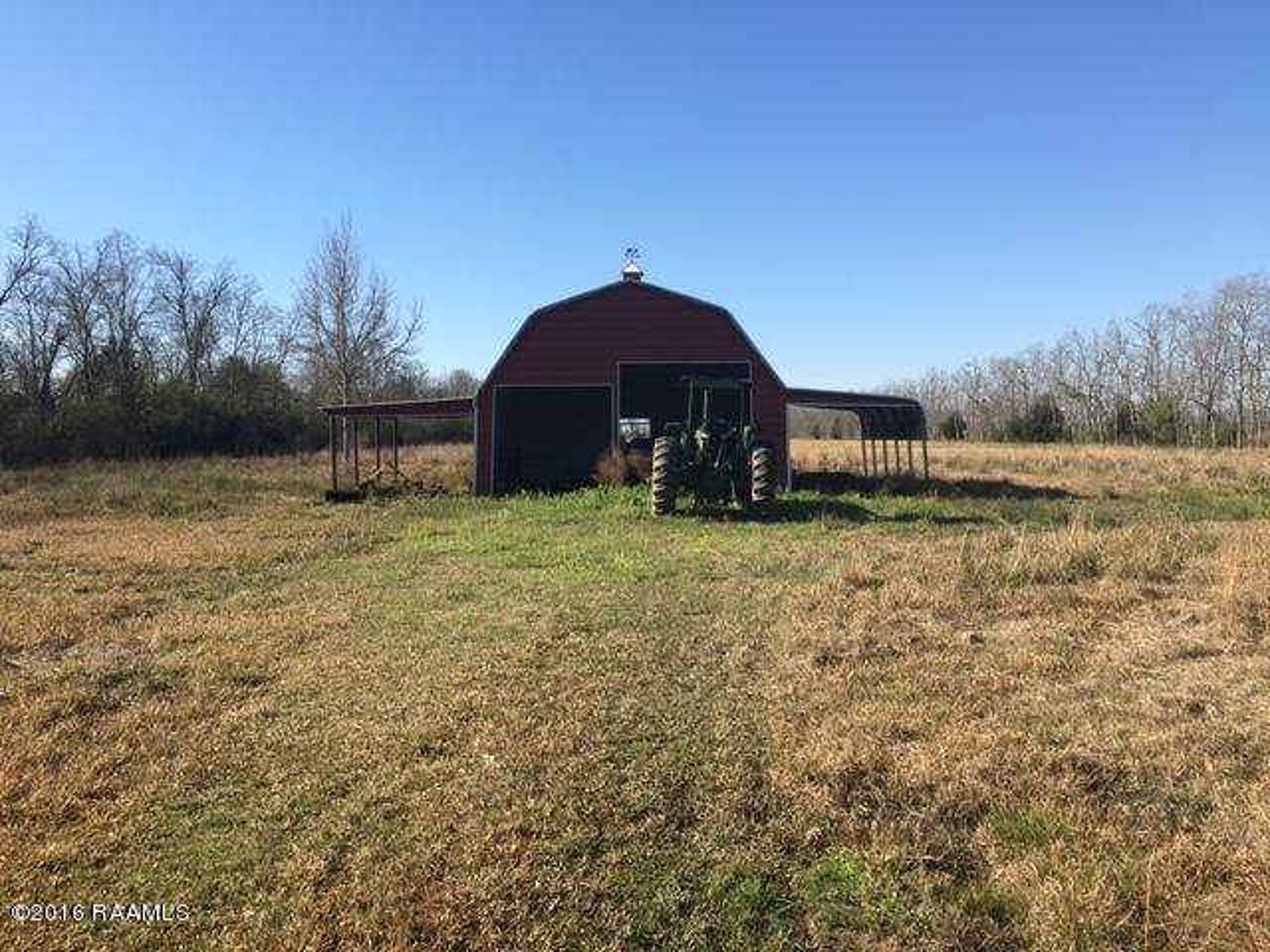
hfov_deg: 61.7
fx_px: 1064
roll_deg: +0.3
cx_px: 635
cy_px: 476
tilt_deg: -1.3
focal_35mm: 29
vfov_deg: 48.2
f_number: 2.2
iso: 25
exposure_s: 1/1241
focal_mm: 4.15
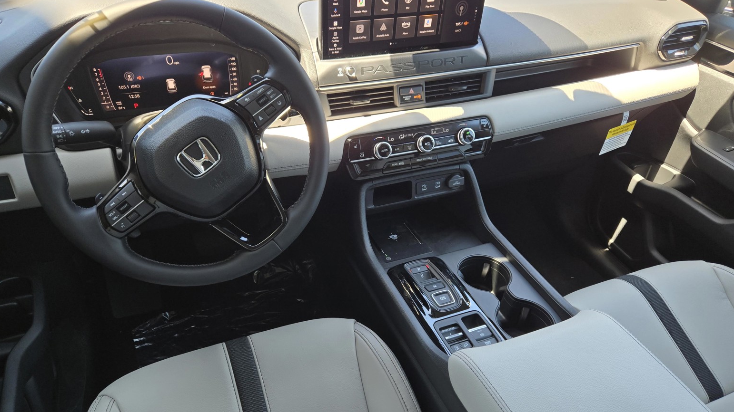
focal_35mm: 26
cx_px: 376
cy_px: 243
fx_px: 506
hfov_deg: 71.9
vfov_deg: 44.2
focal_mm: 5.4
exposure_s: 1/180
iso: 80
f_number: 1.8
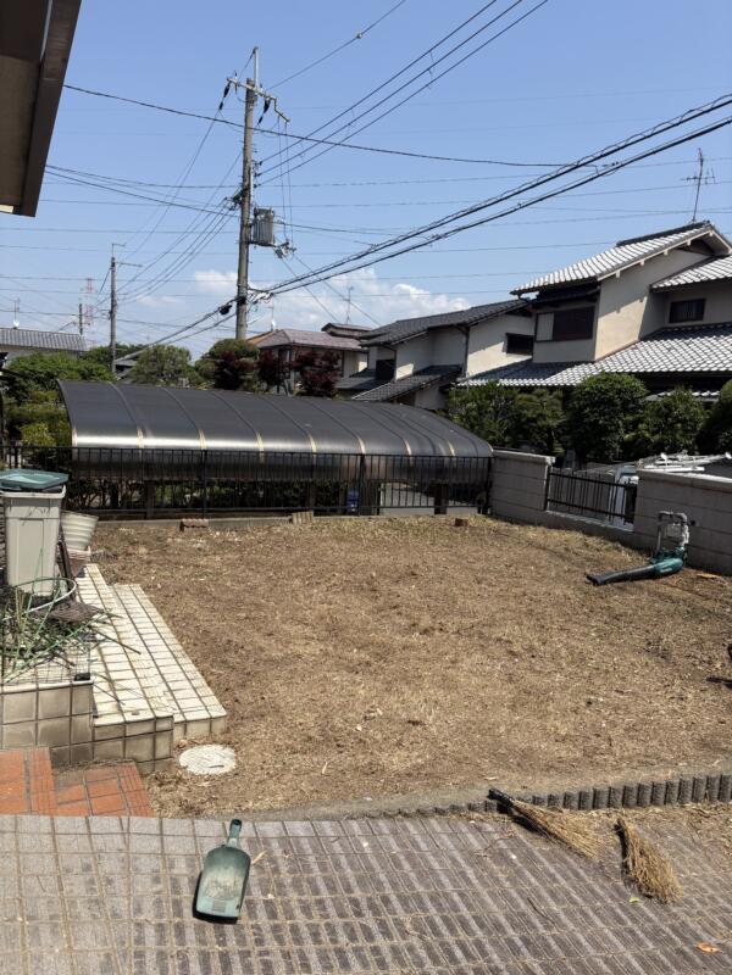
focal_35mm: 26
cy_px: 488
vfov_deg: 67.3
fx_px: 733
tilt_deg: -7.6
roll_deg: -3.5
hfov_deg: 53.1
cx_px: 366
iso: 50
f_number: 1.6
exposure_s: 1/3831
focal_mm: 5.96
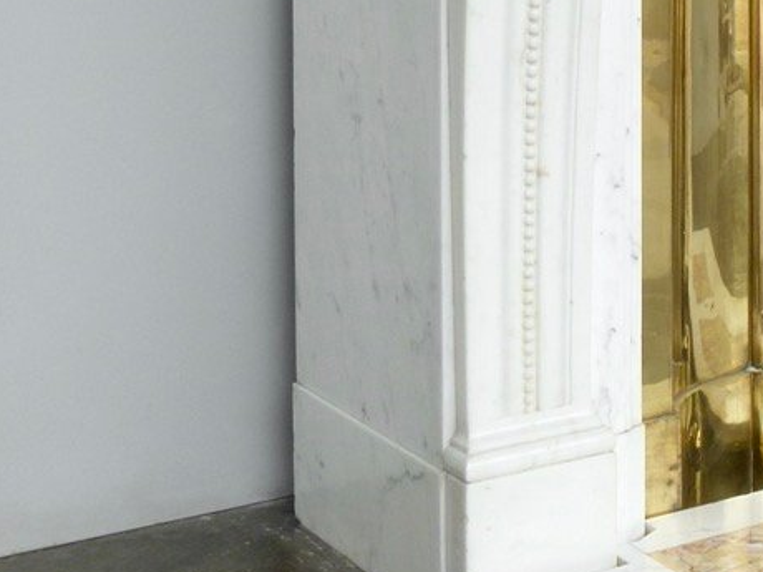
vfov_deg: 16.4
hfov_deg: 21.4
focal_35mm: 86
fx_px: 1896
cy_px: -118
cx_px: 879
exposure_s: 1/100
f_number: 3.6
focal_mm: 5.9
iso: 100
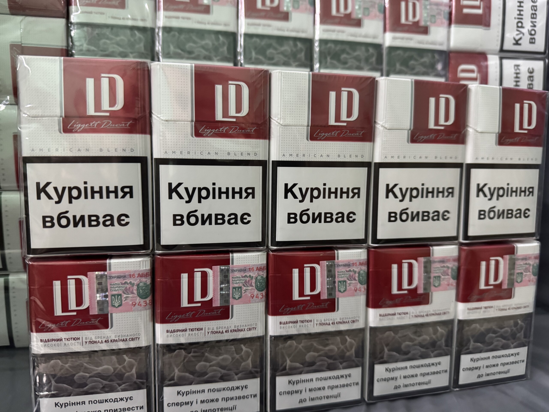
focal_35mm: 24
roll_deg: -1.3
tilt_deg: -7.3
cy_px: 206
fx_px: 381
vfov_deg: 56.8
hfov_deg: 71.6
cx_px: 274
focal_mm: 6.76
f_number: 1.78
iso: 800
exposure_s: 1/46
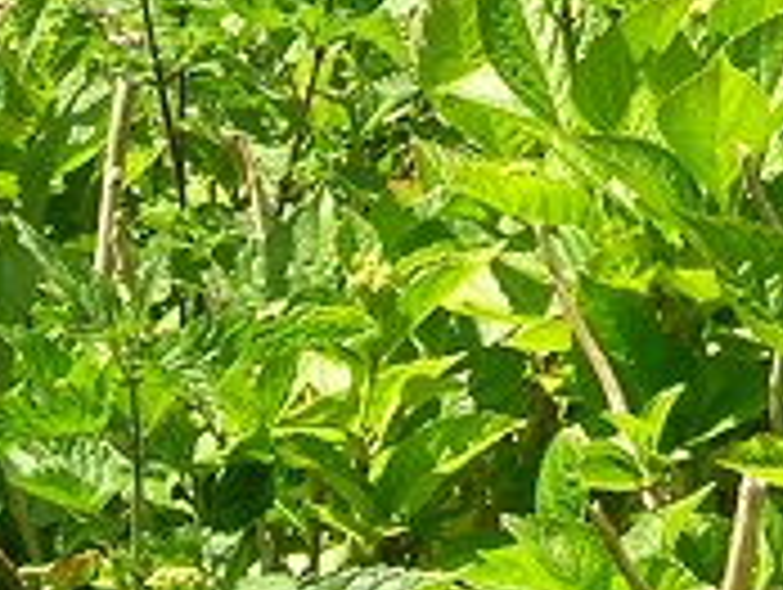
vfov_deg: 4.8
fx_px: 6795
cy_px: -856
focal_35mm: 300
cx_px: 603
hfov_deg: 6.6
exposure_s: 1/173
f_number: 5.4
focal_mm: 10.6
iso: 64
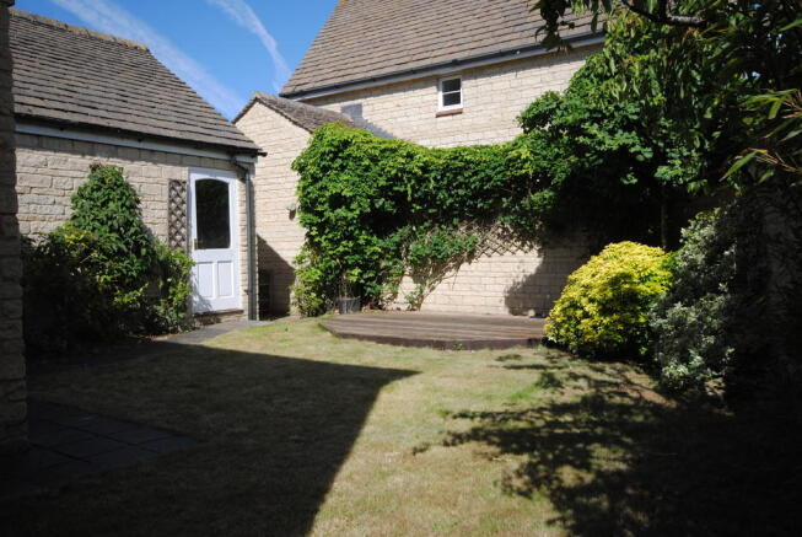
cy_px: 268
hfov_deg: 61.9
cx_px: 401
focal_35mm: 30
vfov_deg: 43.7
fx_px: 669
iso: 100
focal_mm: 20
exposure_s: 1/250
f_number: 8
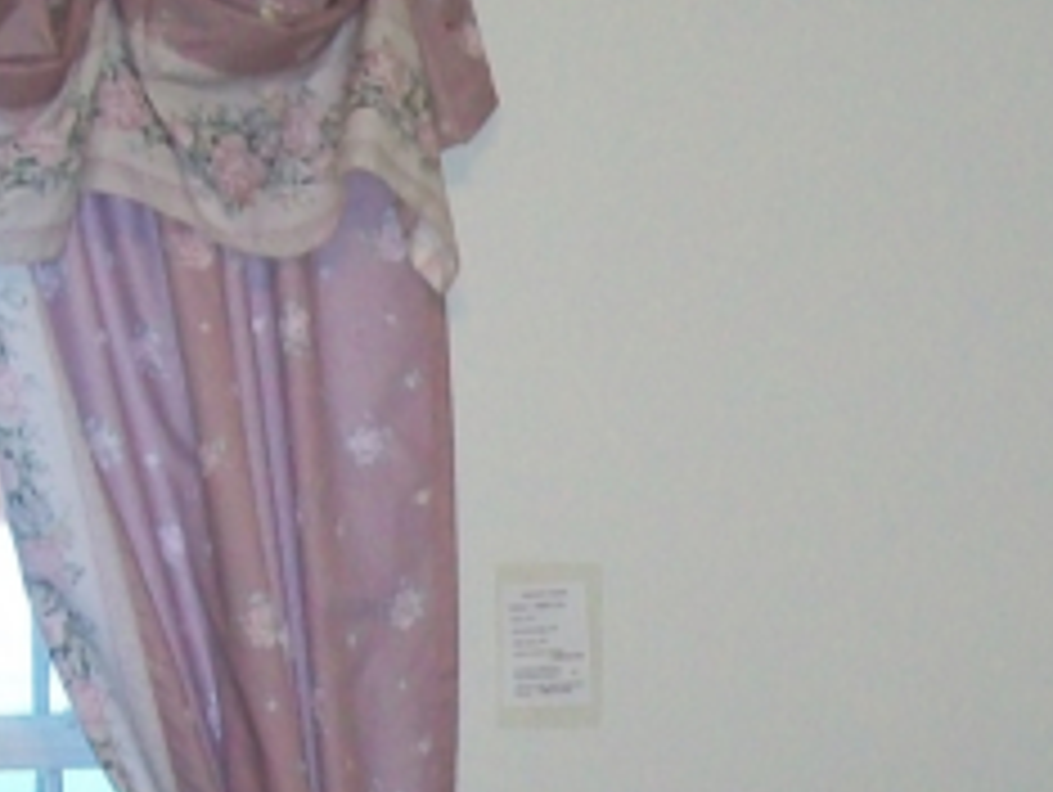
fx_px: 3745
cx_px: 990
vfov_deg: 11.8
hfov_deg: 15.8
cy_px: 1017
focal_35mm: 123
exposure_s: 1/60
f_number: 2.7
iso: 160
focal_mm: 6
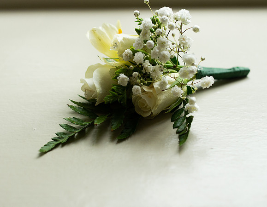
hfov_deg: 30.6
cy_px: 92
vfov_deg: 24.0
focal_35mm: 62
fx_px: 488
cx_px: 134
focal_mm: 35
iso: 400
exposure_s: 1/100
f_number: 2.8
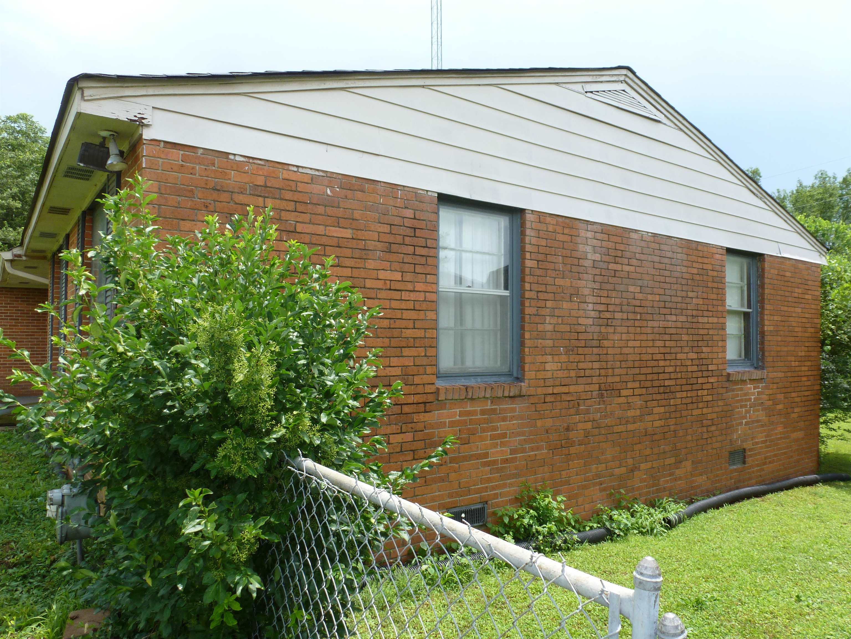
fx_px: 590
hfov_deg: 71.6
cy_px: 320
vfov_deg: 56.8
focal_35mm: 24
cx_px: 426
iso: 100
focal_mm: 4.3
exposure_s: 1/250
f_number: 4
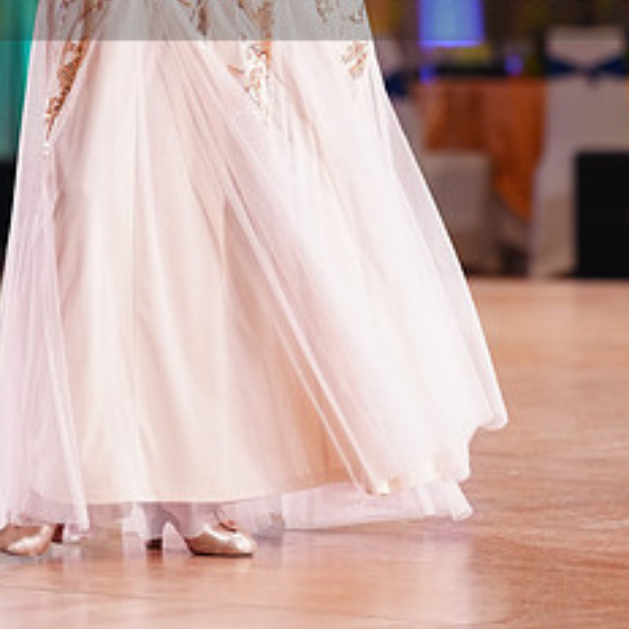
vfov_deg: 7.4
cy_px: -49
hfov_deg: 7.4
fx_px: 4852
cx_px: 310
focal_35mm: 236
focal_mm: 111
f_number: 2.8
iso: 2500
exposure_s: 1/640
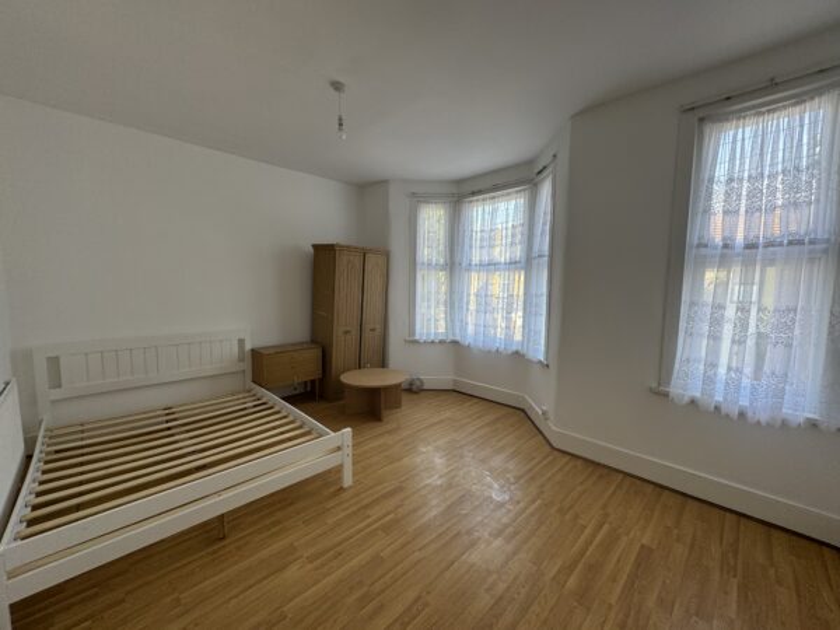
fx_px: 340
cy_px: 315
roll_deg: +0.0
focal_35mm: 14
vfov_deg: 85.7
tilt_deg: -5.8
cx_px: 420
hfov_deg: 102.1
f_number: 2.2
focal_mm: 2.22
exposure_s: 1/99
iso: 50
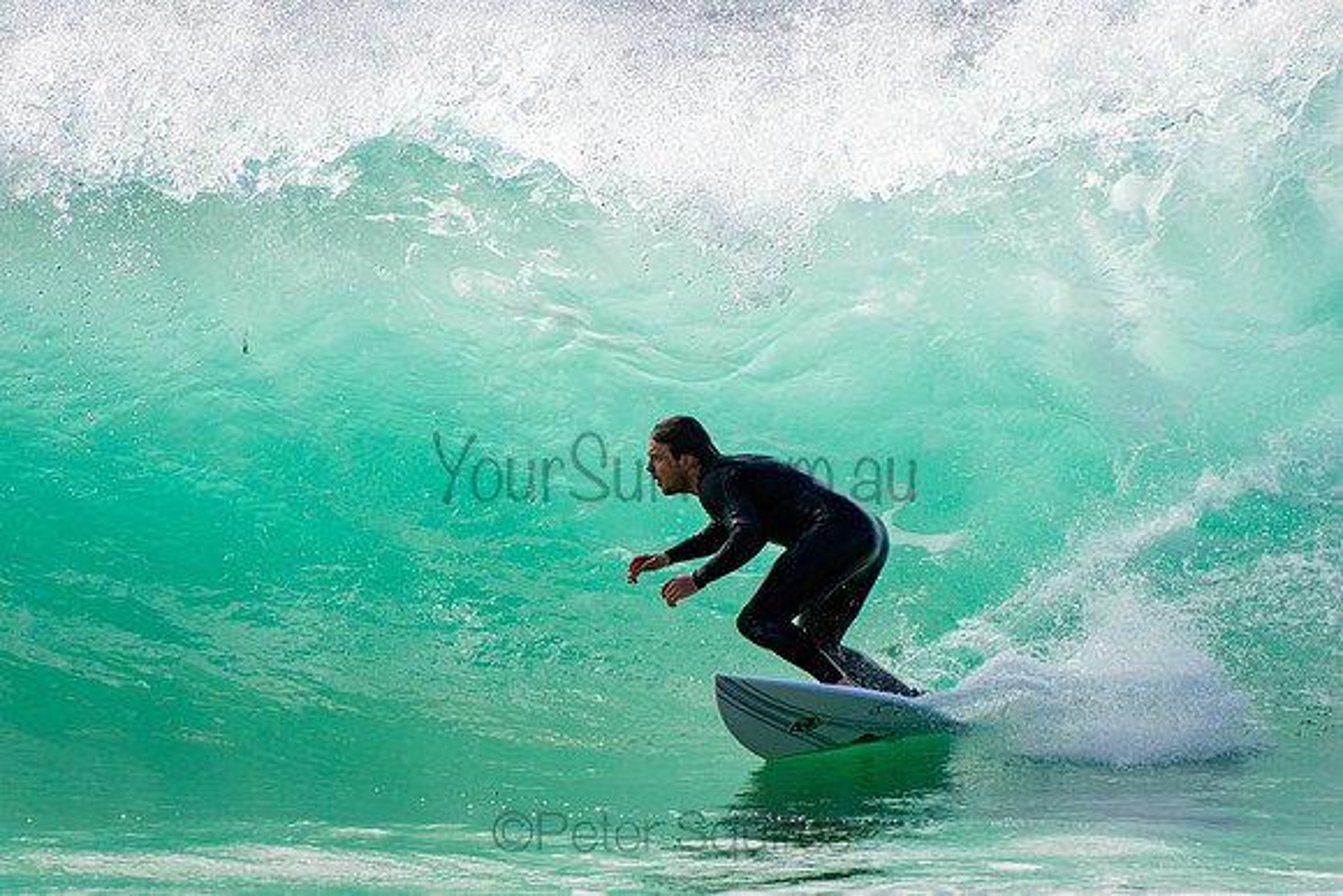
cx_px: 672
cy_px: 448
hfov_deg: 3.4
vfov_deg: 2.3
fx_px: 22388
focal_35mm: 600
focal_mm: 400
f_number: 5.6
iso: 280
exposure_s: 1/2000
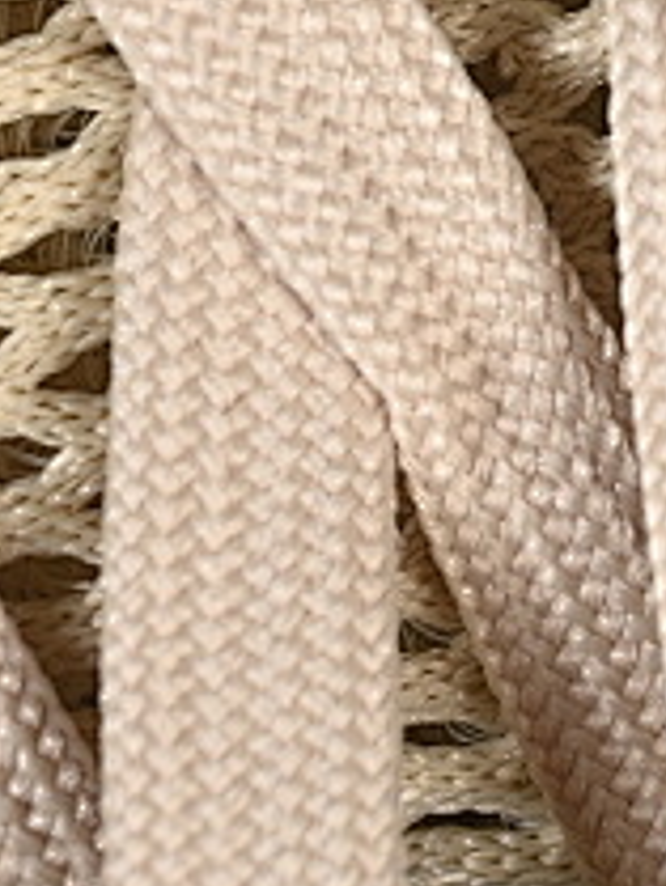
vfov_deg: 5.3
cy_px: 81
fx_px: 9533
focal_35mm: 372
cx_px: 1239
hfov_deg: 4.0
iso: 160
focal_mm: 50
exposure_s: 1/60
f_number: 7.1
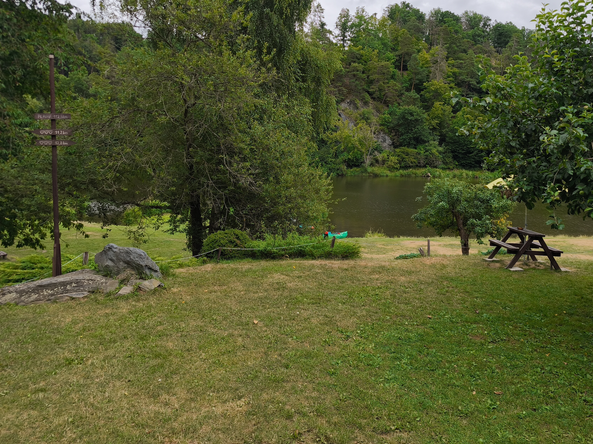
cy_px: 174
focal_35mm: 28
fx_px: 480
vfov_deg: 49.4
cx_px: 331
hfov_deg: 63.3
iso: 80
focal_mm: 6.57
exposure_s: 1/3830
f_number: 1.6
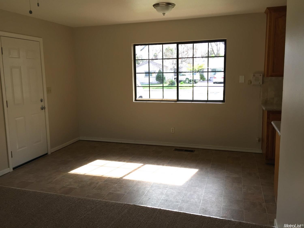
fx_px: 255
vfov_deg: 48.2
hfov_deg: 61.7
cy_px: 114
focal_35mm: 29
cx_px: 152
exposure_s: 1/120
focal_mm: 4.15
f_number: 2.2
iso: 32
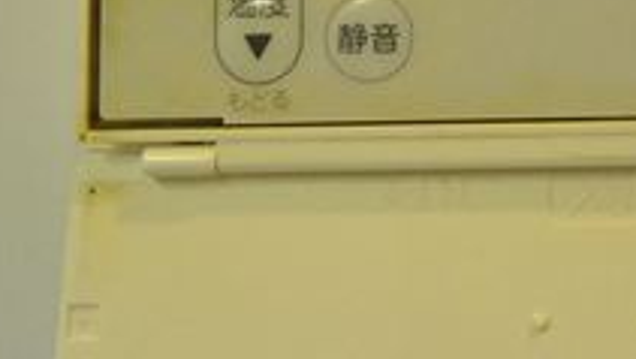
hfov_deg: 28.3
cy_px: -201
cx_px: 582
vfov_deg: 15.4
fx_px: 1208
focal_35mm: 72
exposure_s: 1/160
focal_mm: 15
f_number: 6.3
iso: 3200
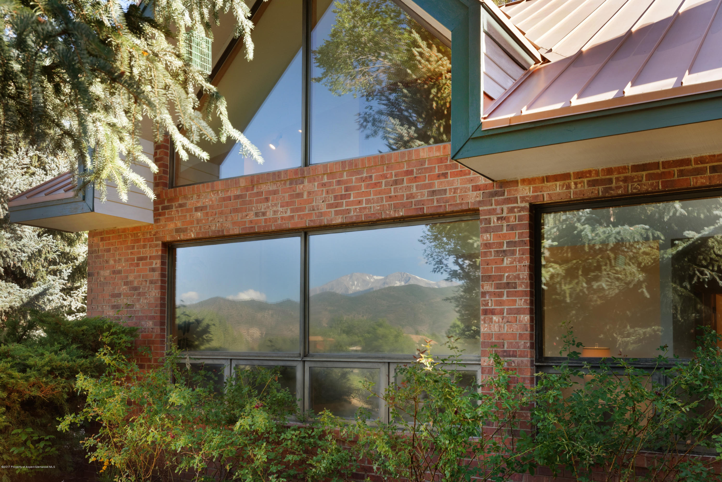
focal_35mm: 35
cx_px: 361
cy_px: 241
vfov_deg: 37.9
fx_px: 702
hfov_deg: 54.4
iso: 800
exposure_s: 1/30
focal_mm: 35
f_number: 7.1
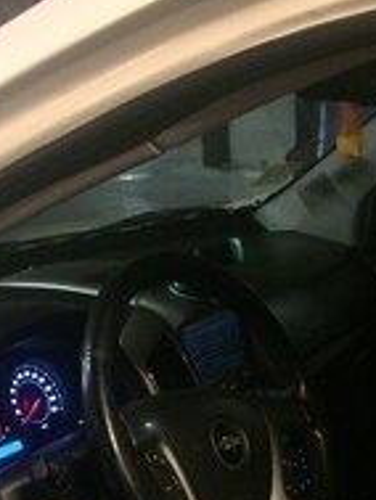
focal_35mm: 76
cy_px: 577
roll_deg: +1.3
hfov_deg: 19.4
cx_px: 249
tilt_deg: -27.0
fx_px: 1099
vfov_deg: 23.7
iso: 320
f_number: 2.2
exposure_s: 1/25
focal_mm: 4.15
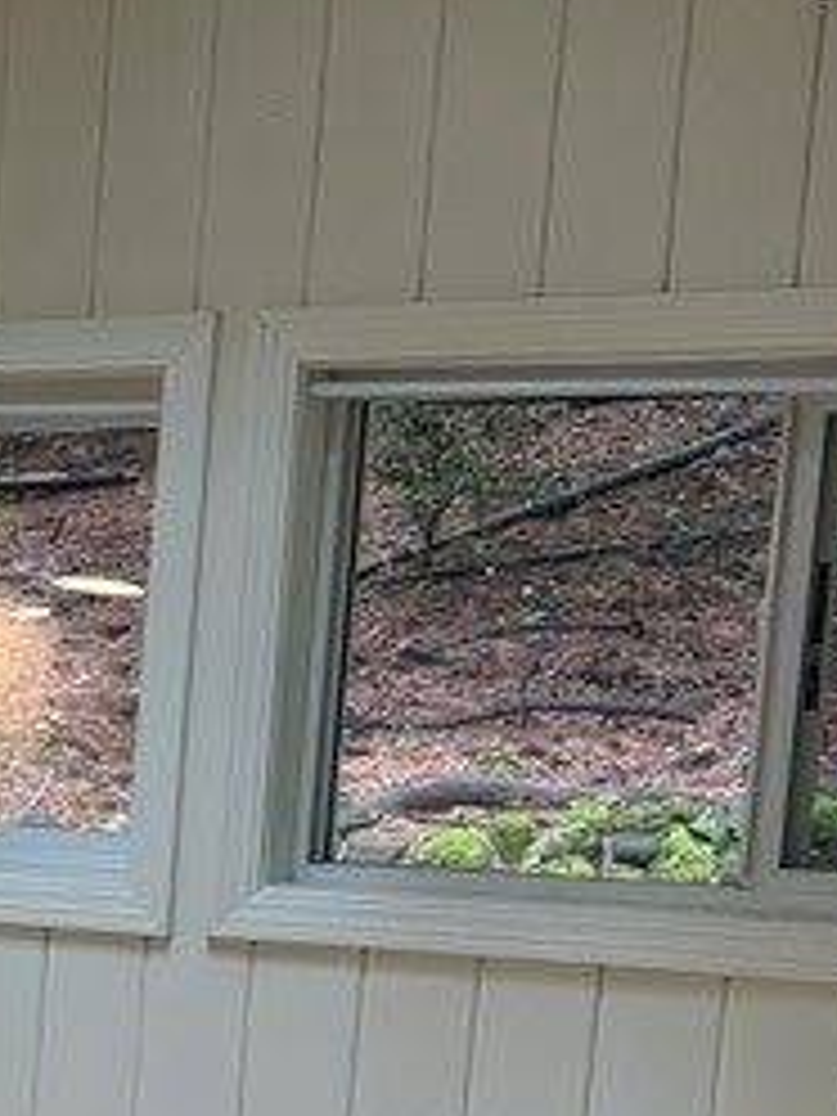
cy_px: 1242
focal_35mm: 99
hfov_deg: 13.6
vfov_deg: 19.0
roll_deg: -1.4
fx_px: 3192
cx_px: -608
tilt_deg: -10.3
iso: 160
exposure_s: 1/120
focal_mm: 6.76
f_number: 1.78
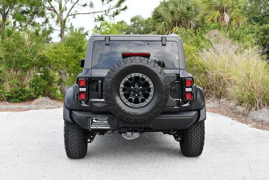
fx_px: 359
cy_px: 90
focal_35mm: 48
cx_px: 134
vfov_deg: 28.1
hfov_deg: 41.1
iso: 280
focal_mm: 24
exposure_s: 1/250
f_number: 5.6
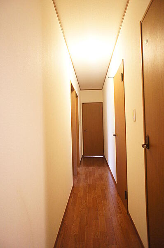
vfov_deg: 73.8
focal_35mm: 24
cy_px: 124
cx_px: 82
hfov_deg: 53.0
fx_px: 165
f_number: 2.8
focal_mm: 16
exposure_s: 1/30
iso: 1600
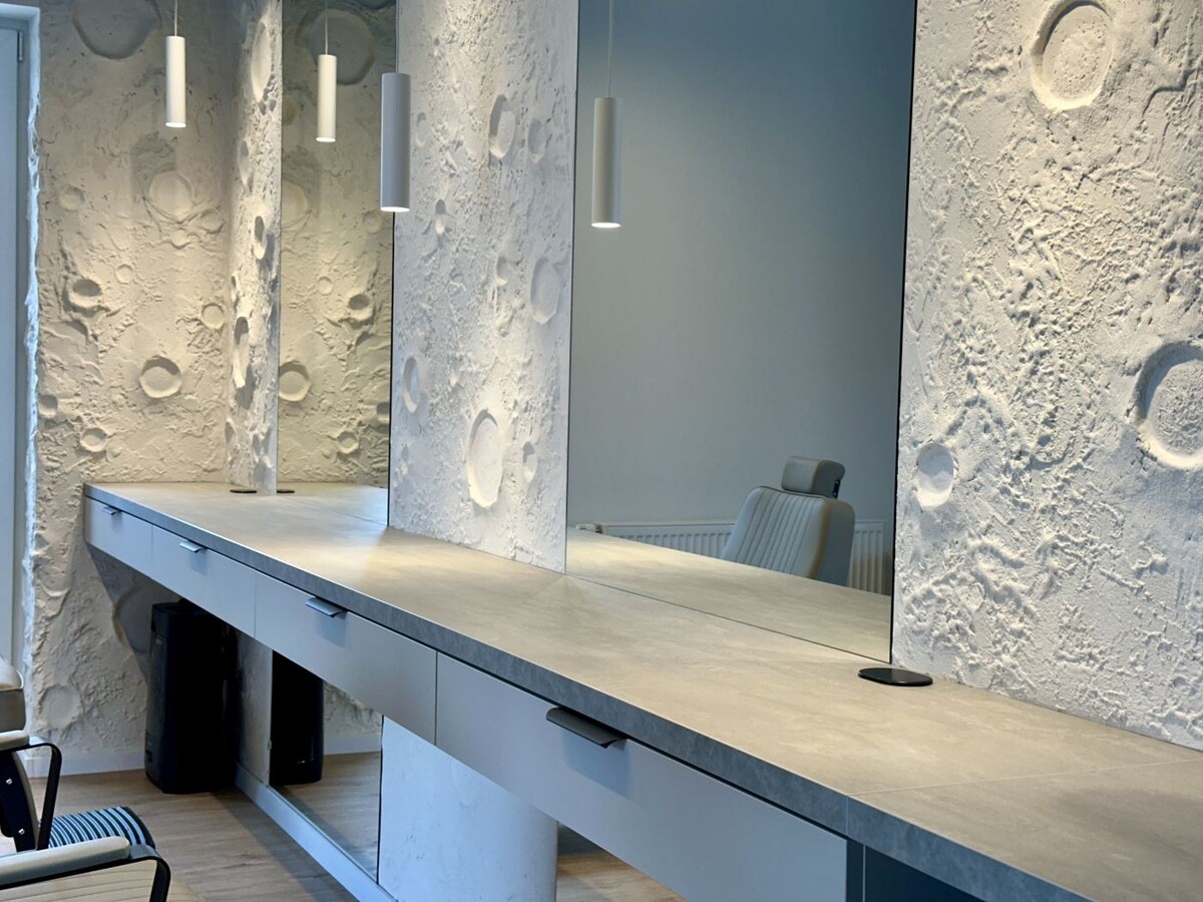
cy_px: 451
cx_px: 602
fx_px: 1668
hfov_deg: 39.7
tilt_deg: -2.9
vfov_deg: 30.3
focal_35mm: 48
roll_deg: -1.6
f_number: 1.78
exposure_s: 1/112
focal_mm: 6.86
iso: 50
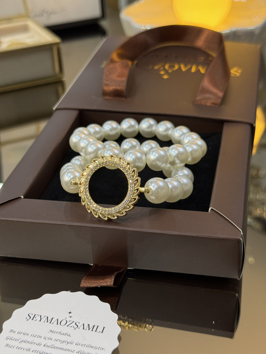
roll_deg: +4.6
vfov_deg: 39.7
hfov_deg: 30.3
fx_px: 492
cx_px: 133
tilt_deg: -32.2
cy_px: 177
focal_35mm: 48
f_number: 1.78
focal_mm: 6.76
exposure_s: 1/50
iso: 80
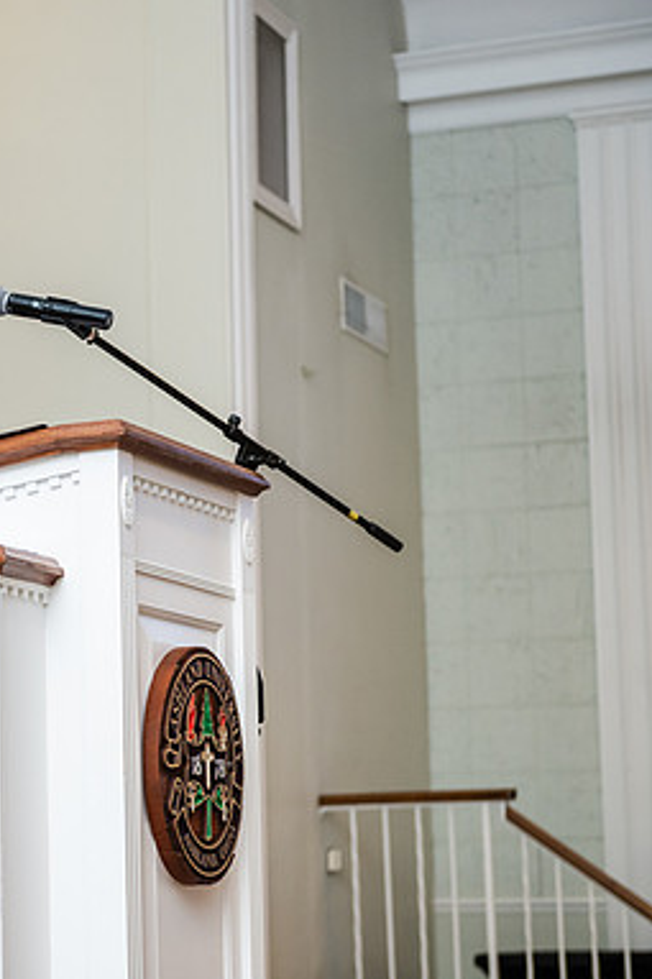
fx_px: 2882
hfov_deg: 12.7
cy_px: 490
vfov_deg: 19.3
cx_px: -56
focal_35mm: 106
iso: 1600
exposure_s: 1/200
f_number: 4
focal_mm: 70
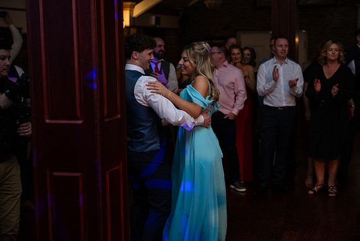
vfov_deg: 21.9
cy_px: 120
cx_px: 180
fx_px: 620
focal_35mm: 62
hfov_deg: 32.4
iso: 640
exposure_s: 1/160
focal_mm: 62
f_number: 3.5
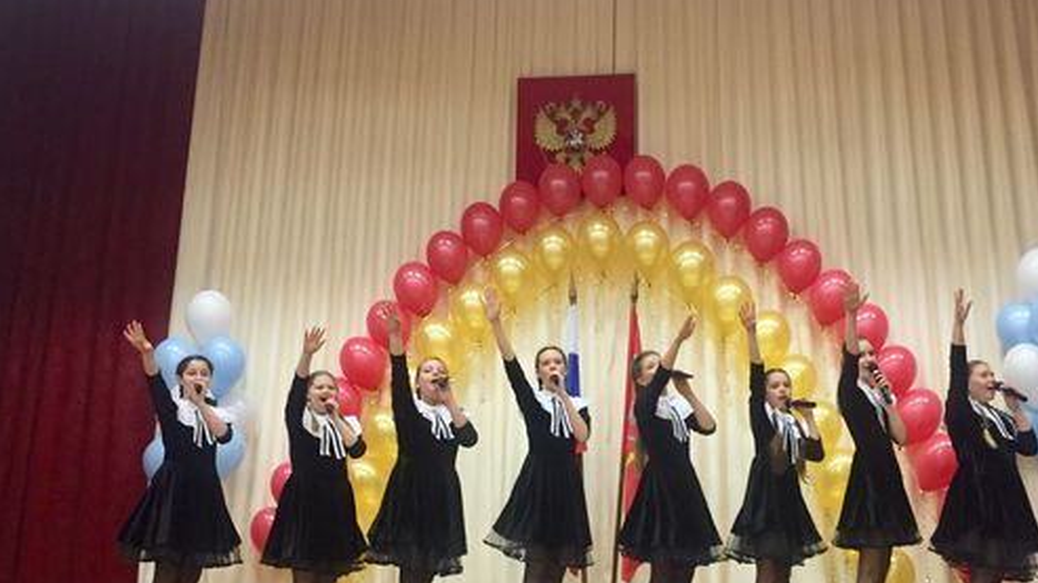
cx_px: 600
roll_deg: -1.5
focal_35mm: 41
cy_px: 320
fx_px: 1128
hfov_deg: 49.2
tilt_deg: +14.7
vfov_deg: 29.0
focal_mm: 4.15
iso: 200
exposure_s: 1/33
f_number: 2.2
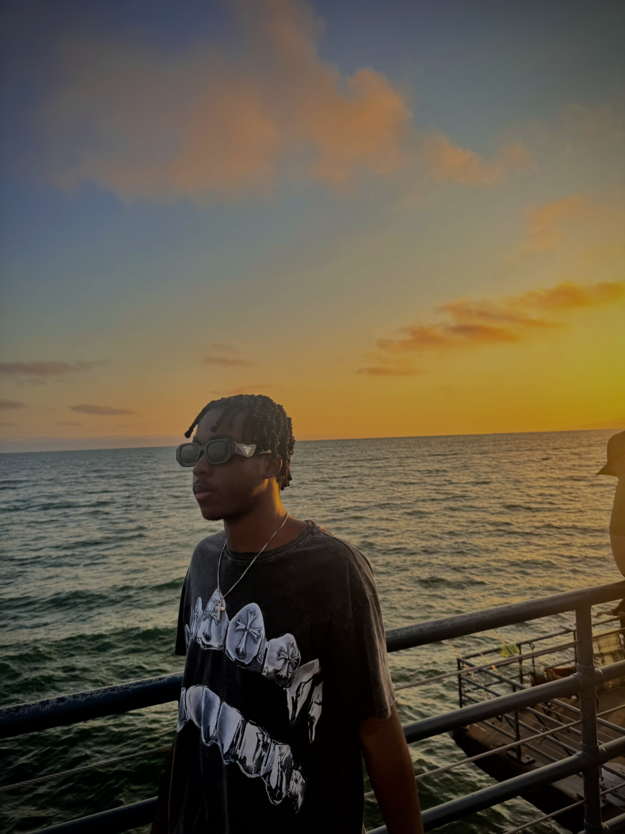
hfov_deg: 56.8
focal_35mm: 24
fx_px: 578
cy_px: 417
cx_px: 312
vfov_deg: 71.6
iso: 80
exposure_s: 1/1678
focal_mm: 6.76
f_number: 1.78
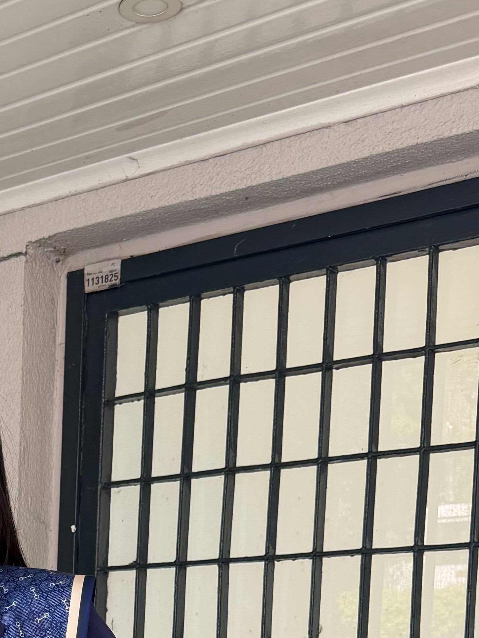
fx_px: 1328
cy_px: 822
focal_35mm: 72
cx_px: -112
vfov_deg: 23.9
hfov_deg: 19.2
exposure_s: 1/325
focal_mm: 6.76
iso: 80
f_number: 1.78
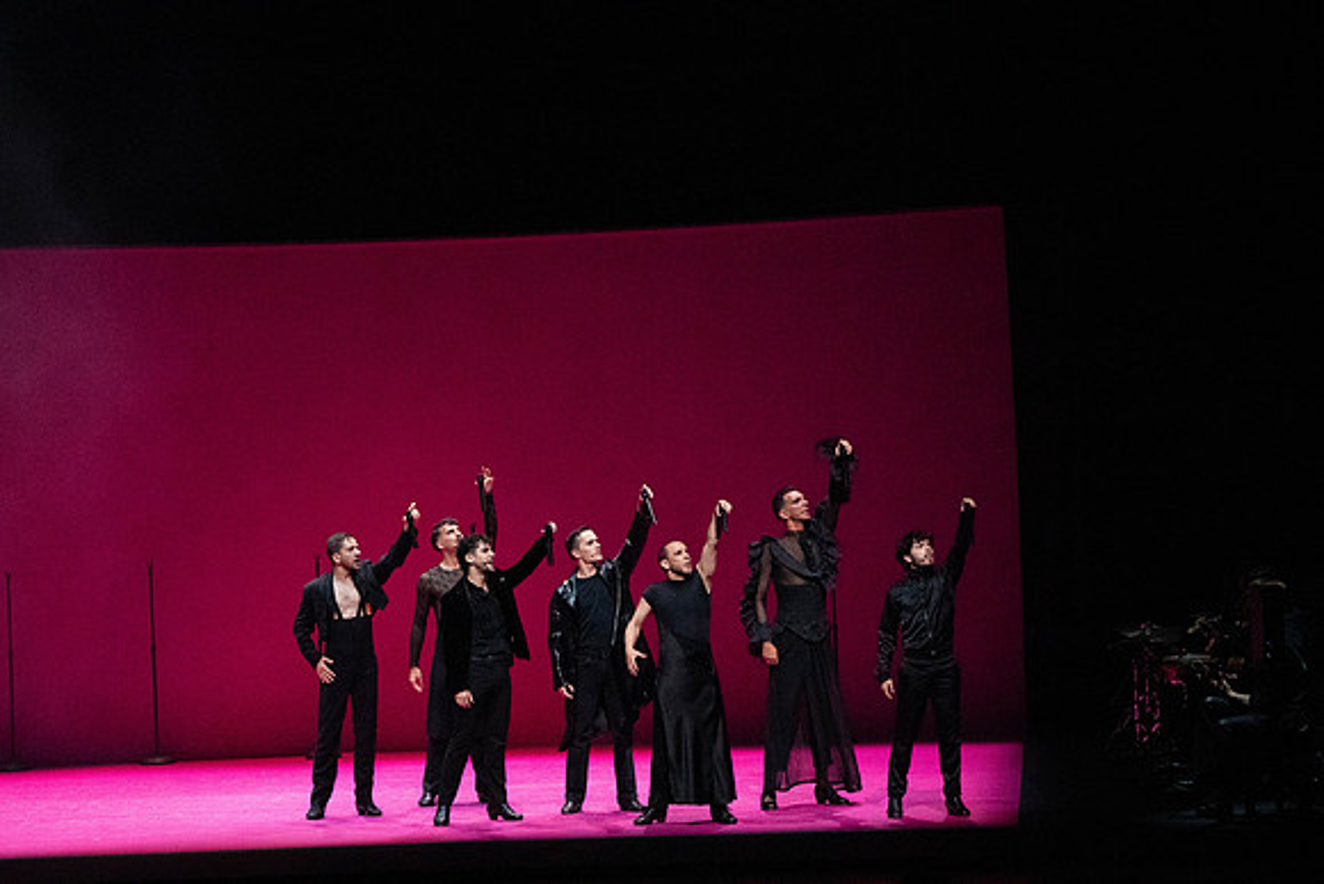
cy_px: 442
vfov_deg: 9.0
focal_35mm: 152
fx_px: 5591
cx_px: 662
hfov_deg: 13.5
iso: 25600
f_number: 9
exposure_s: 1/400
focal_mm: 152
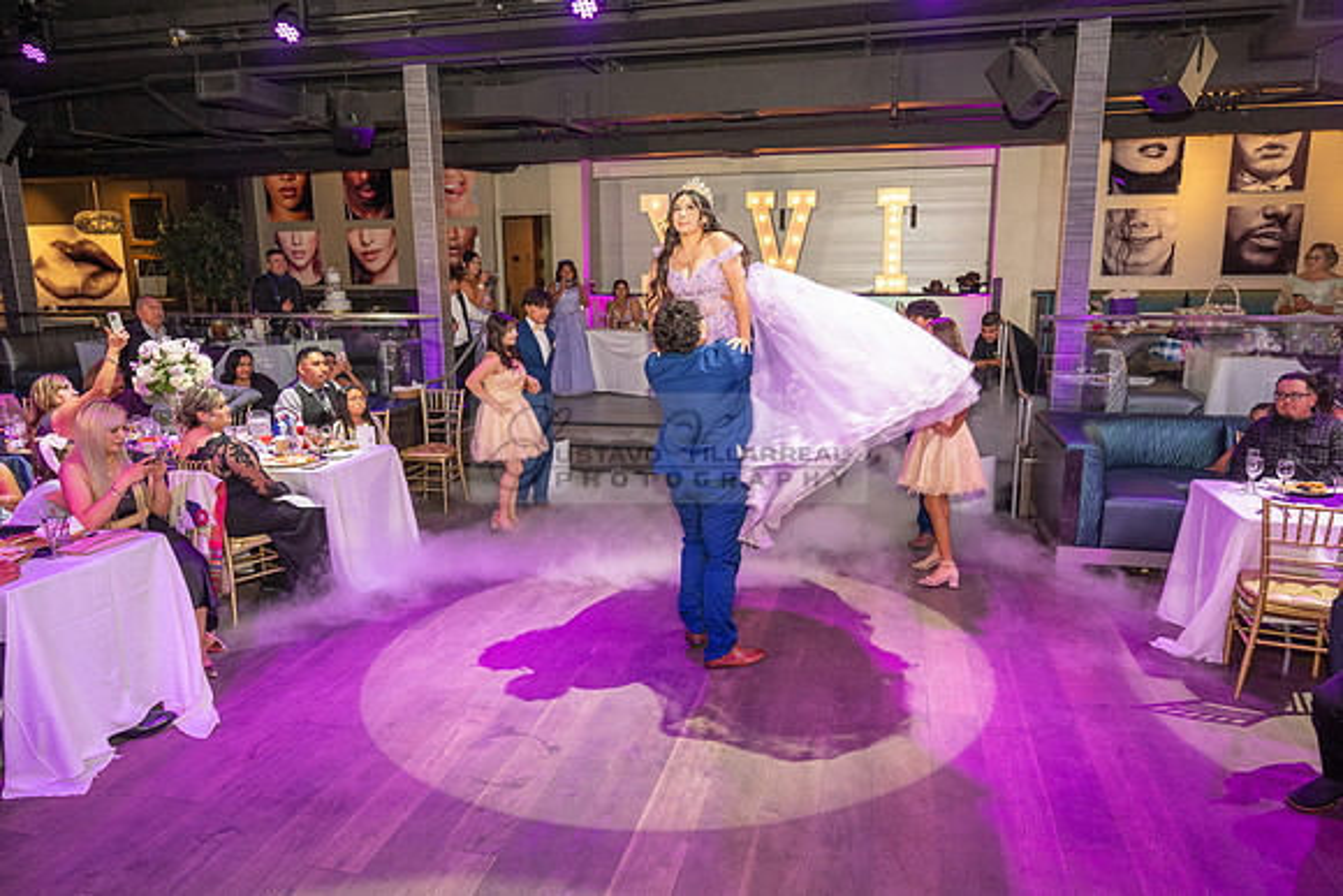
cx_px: 672
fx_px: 896
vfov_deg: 53.2
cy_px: 448
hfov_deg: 73.7
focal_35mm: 24
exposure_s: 1/125
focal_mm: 24
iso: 1000
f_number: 3.5
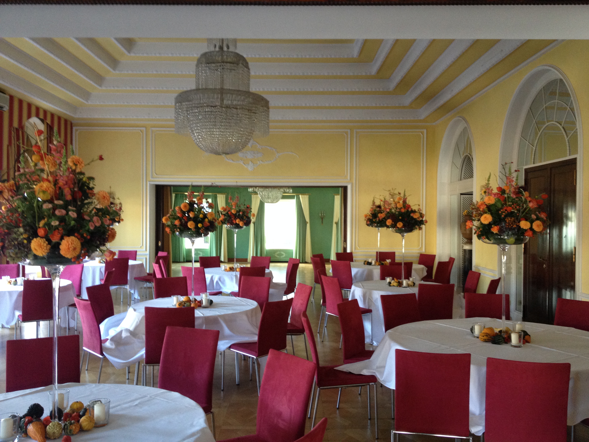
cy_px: 221
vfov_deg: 40.7
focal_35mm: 35
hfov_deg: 52.6
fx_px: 596
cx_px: 294
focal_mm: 4.28
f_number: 2.4
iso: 160
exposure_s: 1/20
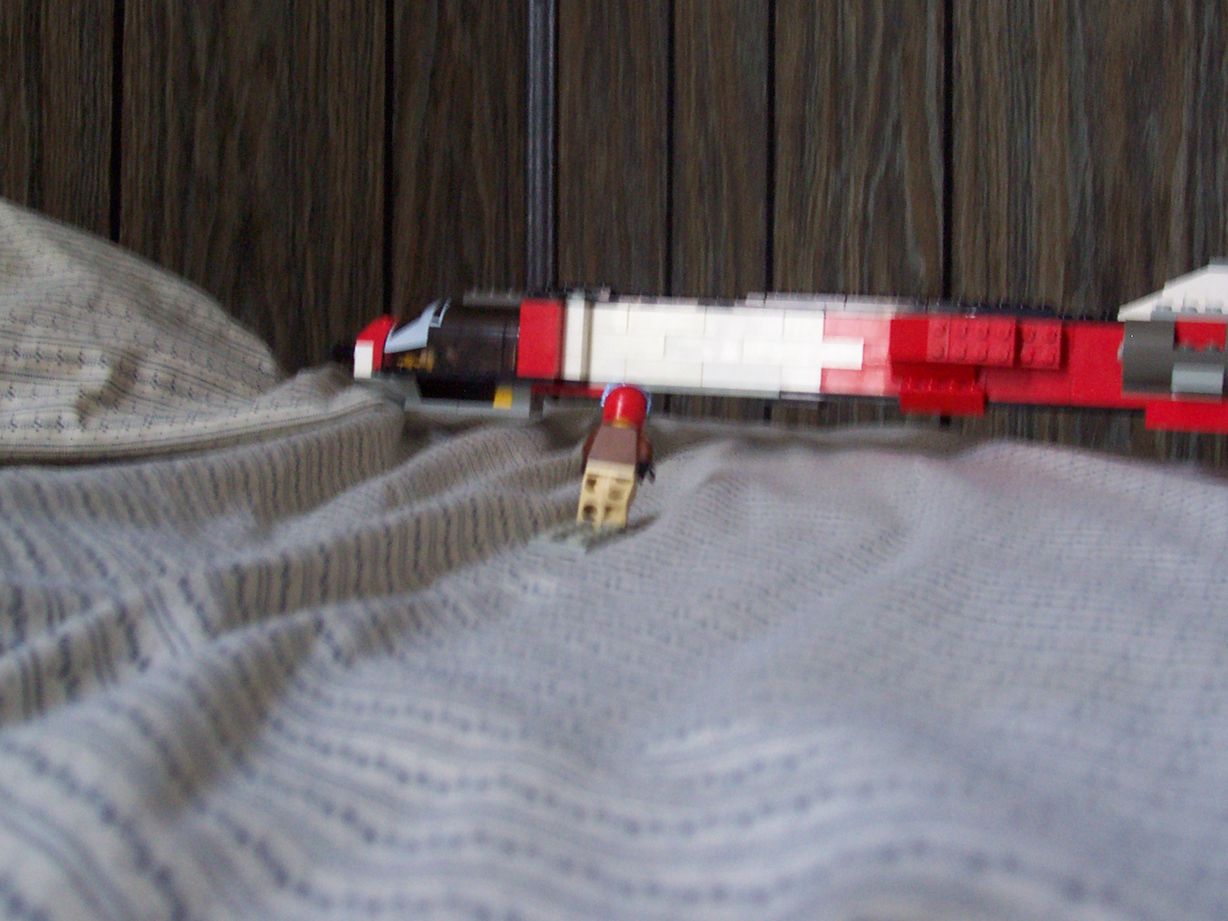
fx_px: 1845
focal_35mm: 52
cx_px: 622
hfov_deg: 36.8
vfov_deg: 28.0
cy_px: 402
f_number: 2.9
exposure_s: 1/8
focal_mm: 7
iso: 160
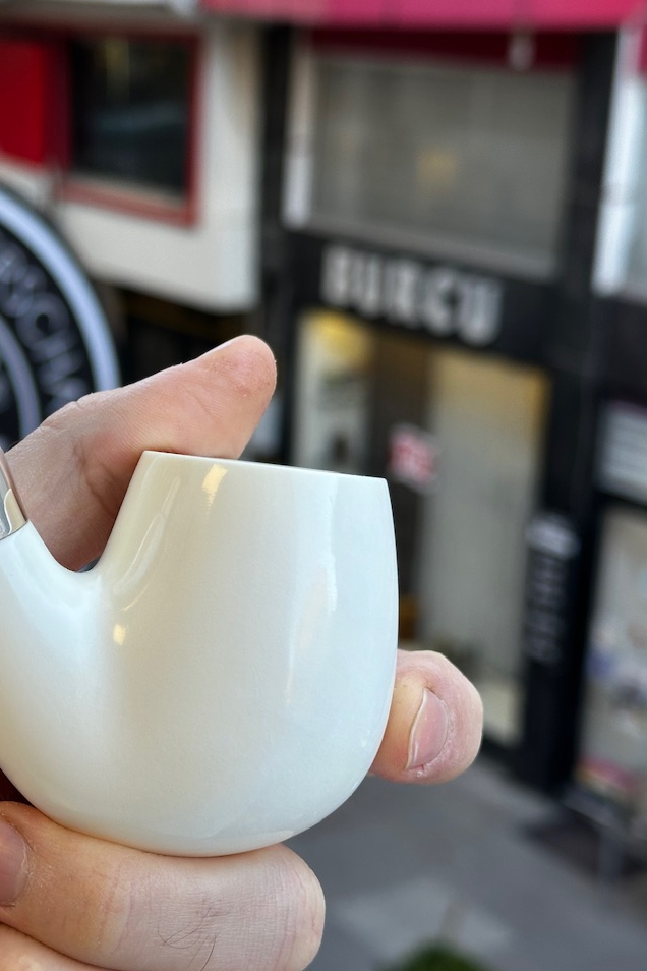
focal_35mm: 67
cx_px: 39
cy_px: 486
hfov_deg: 19.8
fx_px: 1806
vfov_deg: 30.1
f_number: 1.78
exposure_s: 1/102
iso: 40
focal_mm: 6.86
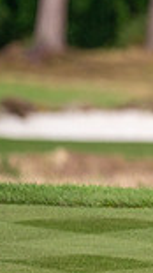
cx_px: 413
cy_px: 34
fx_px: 8496
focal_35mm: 1176
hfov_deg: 1.0
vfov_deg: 1.8
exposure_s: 1/4000
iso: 400
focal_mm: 300
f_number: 4.5
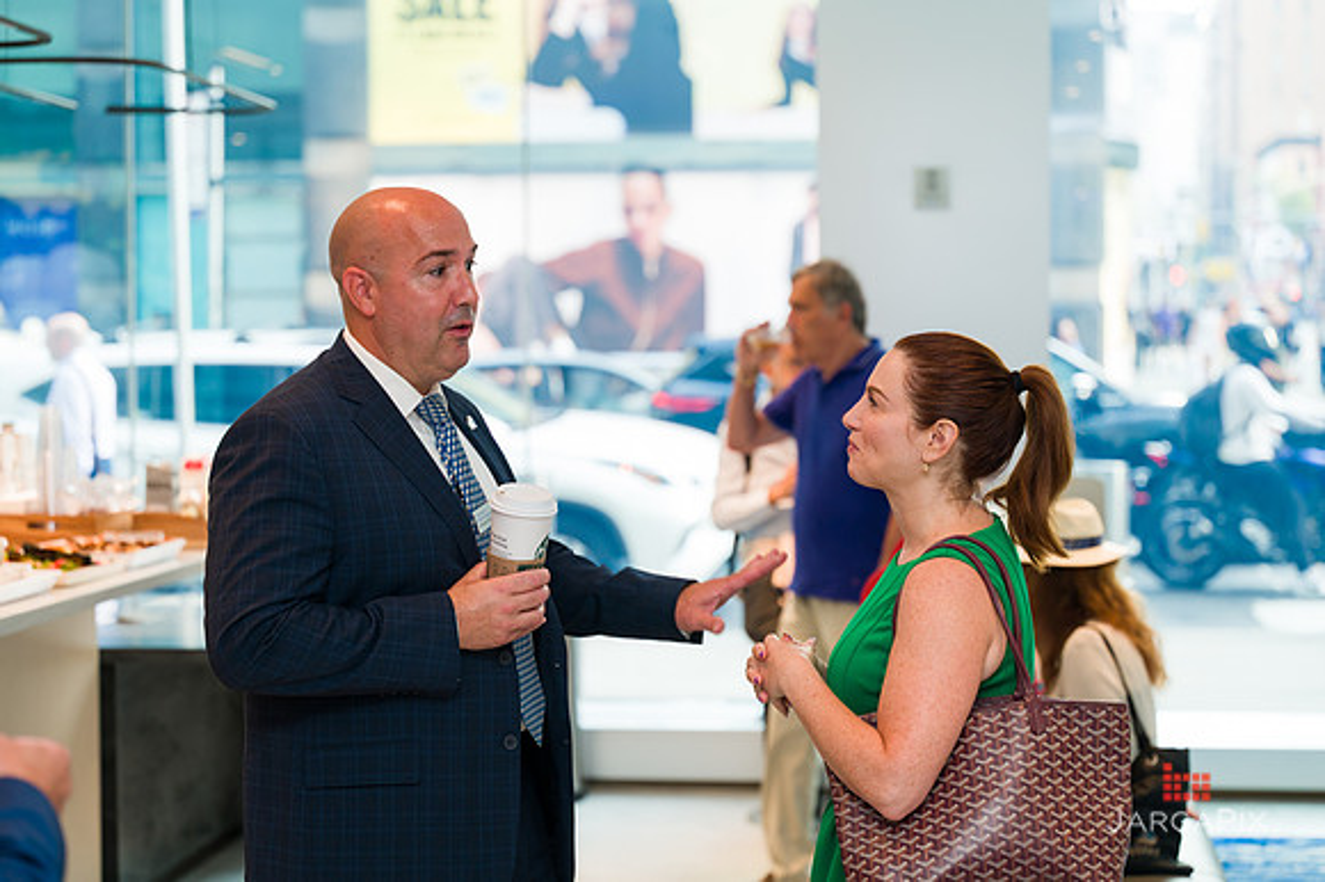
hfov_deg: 28.4
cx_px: 662
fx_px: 2619
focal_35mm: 71
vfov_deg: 19.1
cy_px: 441
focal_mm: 70
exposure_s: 1/160
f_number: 3.2
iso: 400
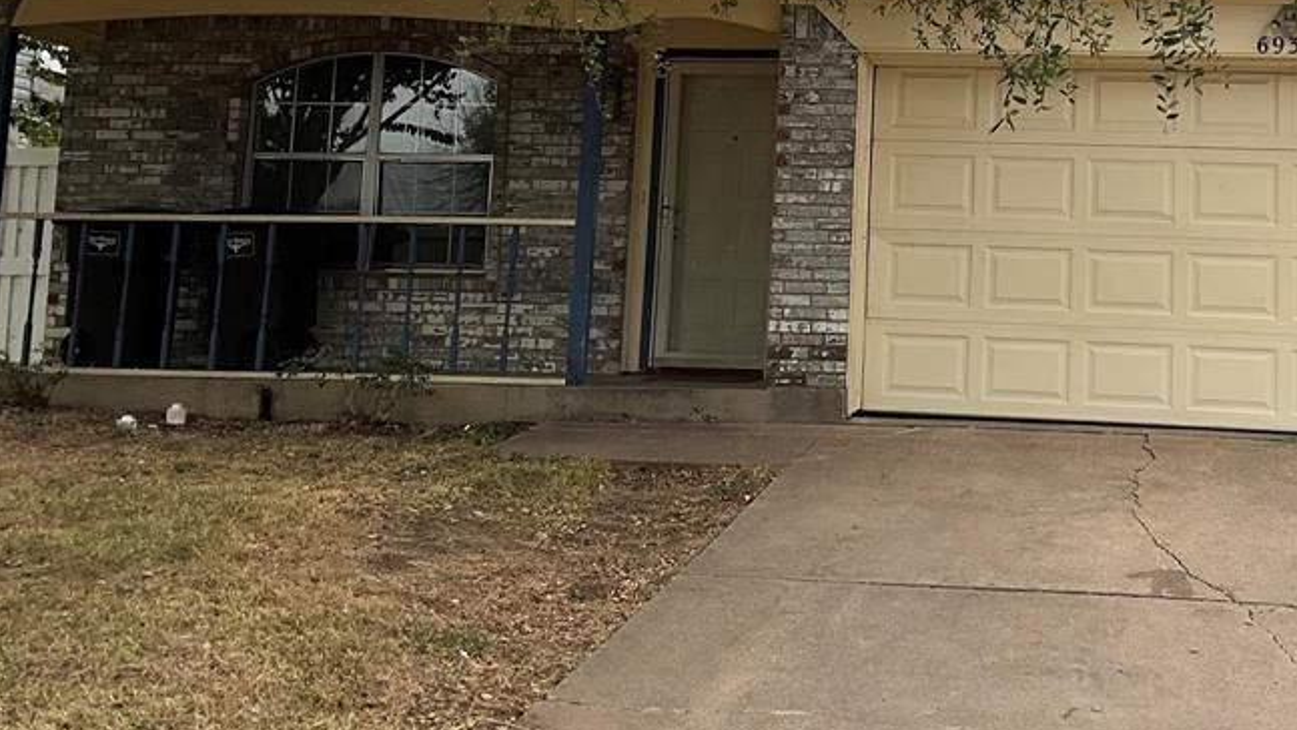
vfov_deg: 23.4
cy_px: 100
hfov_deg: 40.5
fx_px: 1720
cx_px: 914
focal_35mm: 50
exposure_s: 1/1984
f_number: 1.8
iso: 25
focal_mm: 3
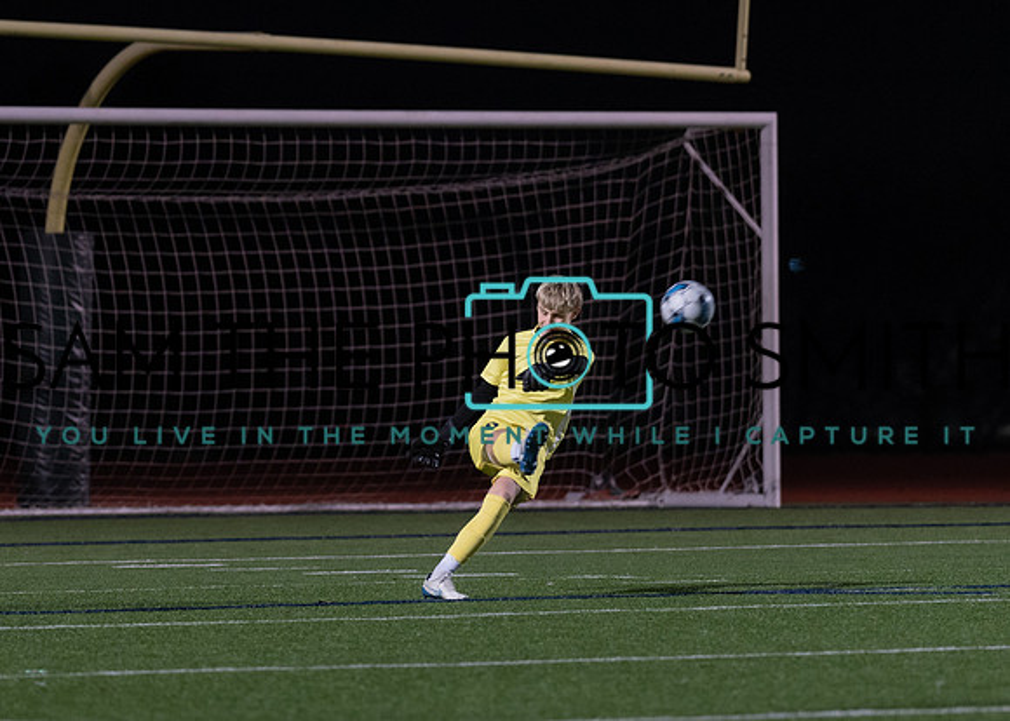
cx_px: 451
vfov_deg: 4.1
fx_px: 9962
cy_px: 243
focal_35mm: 347
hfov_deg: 5.8
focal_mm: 135
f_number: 1.8
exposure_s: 1/1000
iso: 1000
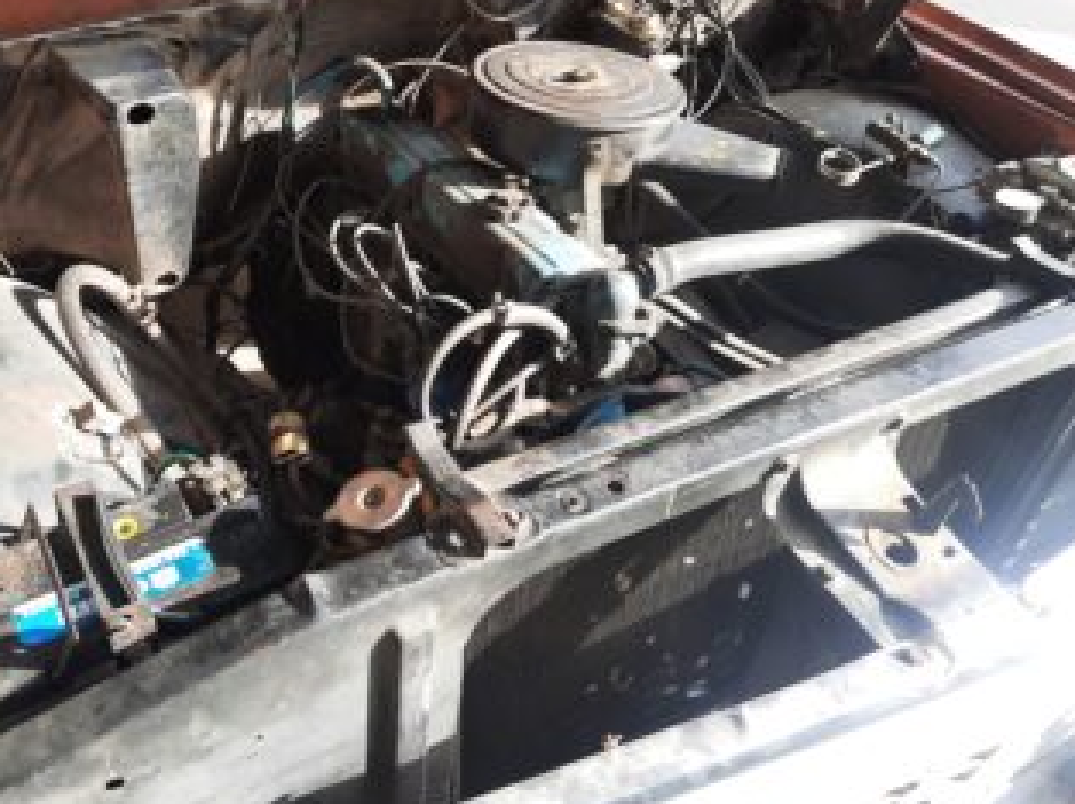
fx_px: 993
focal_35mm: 32
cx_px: 409
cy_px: 313
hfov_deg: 56.3
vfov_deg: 43.8
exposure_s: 1/108
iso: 32
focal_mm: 4.6
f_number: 2
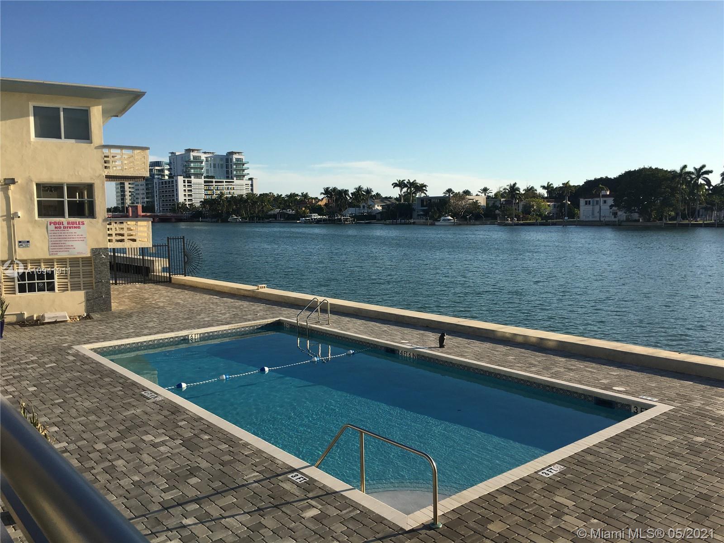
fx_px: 607
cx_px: 362
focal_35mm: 29
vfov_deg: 48.2
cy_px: 272
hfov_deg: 61.7
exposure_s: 1/1479
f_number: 2.2
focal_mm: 4.15
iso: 25
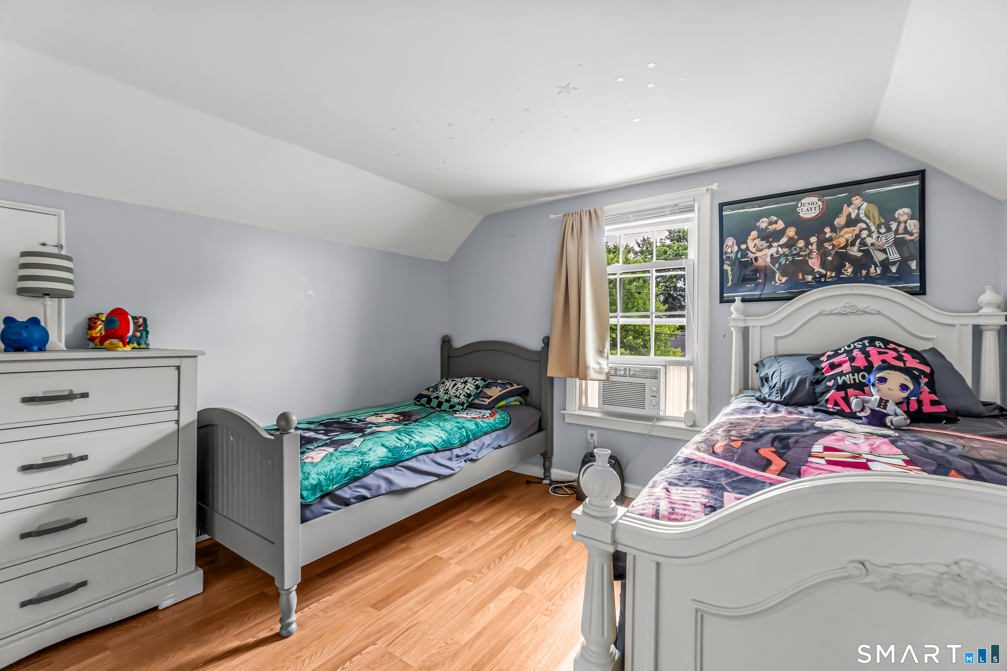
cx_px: 504
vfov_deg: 77.3
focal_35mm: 15
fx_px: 420
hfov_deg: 100.4
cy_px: 336
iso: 1000
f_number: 4
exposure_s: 1/250
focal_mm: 10
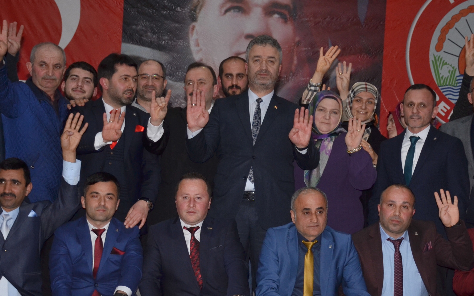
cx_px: 267
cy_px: 187
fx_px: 1163
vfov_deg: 14.5
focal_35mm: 90
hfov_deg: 23.0
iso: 400
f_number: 5.6
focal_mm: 38
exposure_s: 1/60
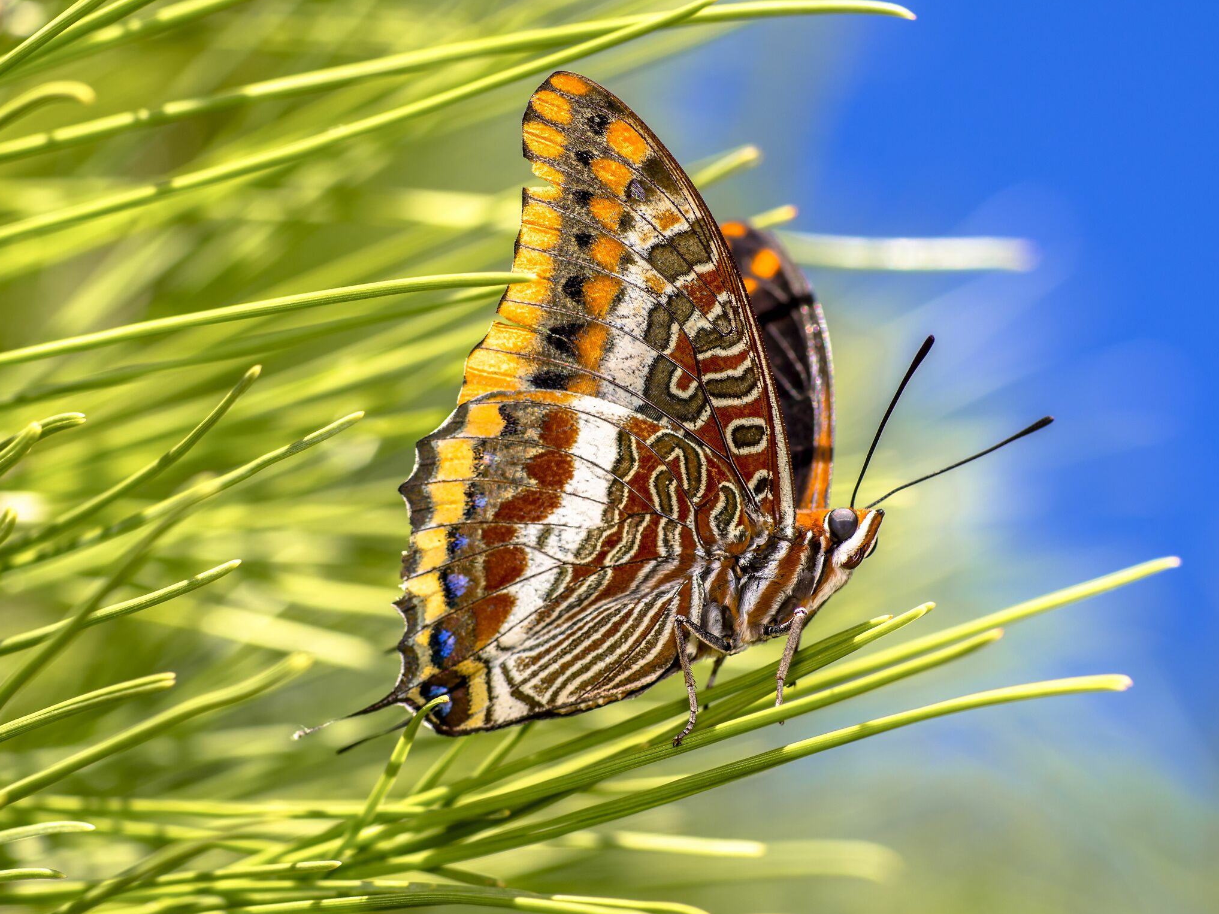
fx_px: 5986
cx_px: 667
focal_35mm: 170
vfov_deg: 8.7
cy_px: 471
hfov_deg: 11.6
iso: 100
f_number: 5
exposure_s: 1/180
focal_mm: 100
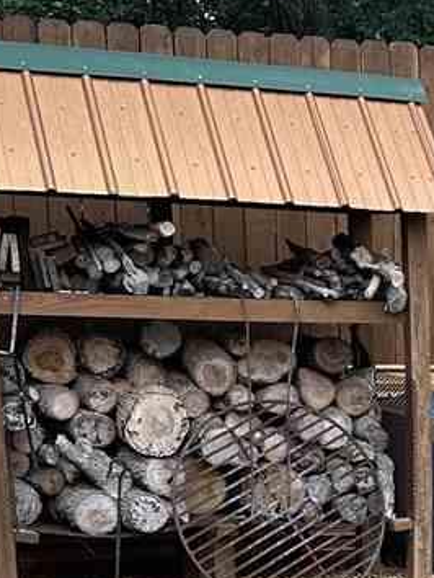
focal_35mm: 104
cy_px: 731
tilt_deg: -14.0
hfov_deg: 13.4
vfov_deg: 17.8
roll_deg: -2.1
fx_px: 1736
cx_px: 656
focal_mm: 6.86
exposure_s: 1/516
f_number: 1.78
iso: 80
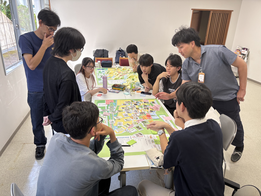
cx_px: 130
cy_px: 98
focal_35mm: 26
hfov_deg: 67.3
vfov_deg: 53.1
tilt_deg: -22.3
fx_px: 196
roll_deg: -1.4
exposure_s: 1/121
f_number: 1.6
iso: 80
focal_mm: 5.96
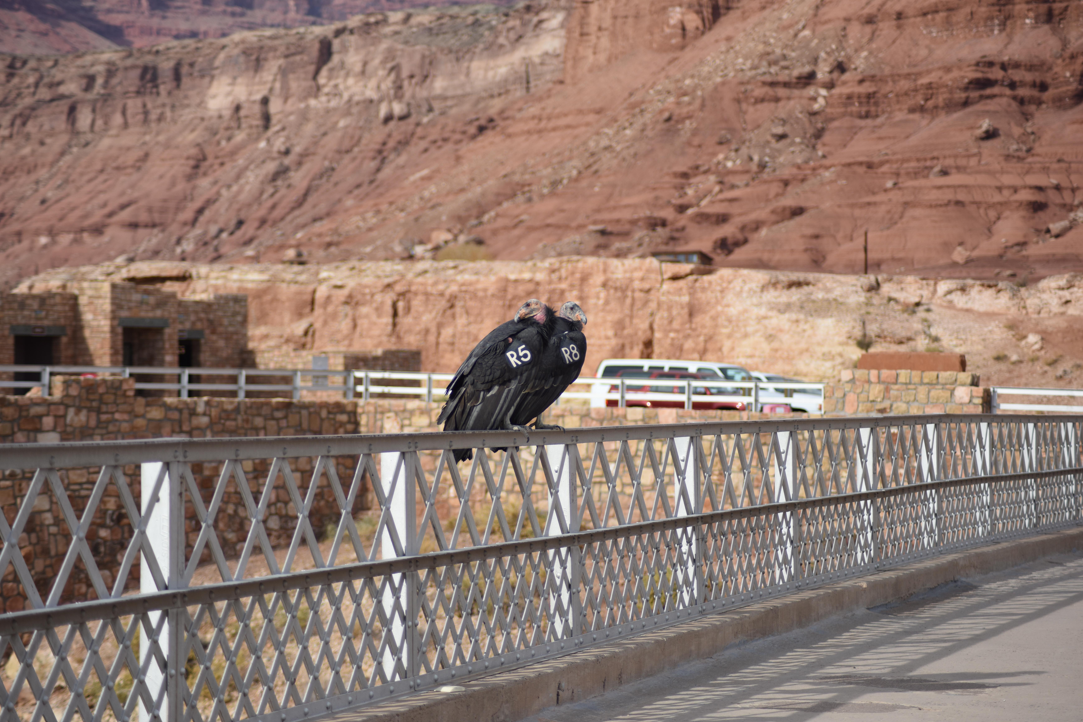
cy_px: 346
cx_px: 523
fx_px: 3880
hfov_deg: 15.9
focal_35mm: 129
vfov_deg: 10.6
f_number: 4.2
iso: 200
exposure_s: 1/2000
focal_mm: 122
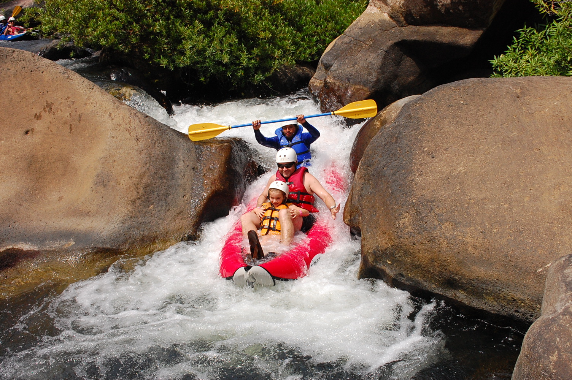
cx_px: 286
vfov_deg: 31.8
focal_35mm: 42
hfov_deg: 46.4
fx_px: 667
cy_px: 190
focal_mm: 28
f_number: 13
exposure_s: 1/640
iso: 800
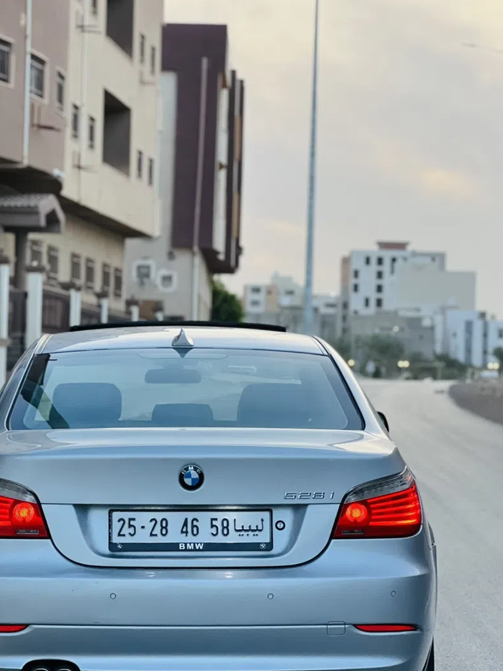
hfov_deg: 14.6
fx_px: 1956
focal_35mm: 101
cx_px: 193
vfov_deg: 19.4
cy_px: 367
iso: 125
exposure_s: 1/121
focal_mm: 9
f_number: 2.8
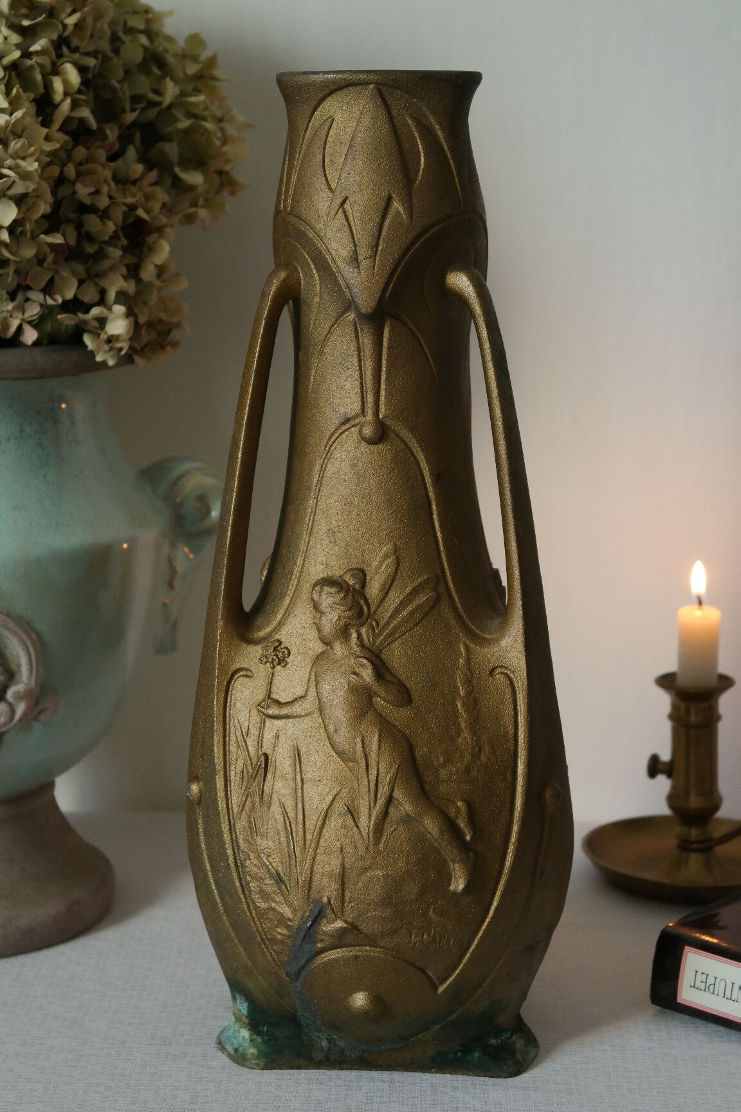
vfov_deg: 26.3
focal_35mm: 77
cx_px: 370
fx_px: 2377
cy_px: 556
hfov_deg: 17.7
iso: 800
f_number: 6.3
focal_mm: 50
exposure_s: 1/30
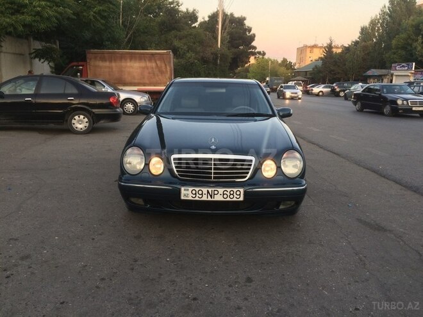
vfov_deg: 48.2
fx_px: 354
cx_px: 212
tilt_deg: -13.9
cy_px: 158
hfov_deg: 61.7
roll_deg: -1.1
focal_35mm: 29
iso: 50
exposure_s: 1/100
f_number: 2.2
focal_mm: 4.15
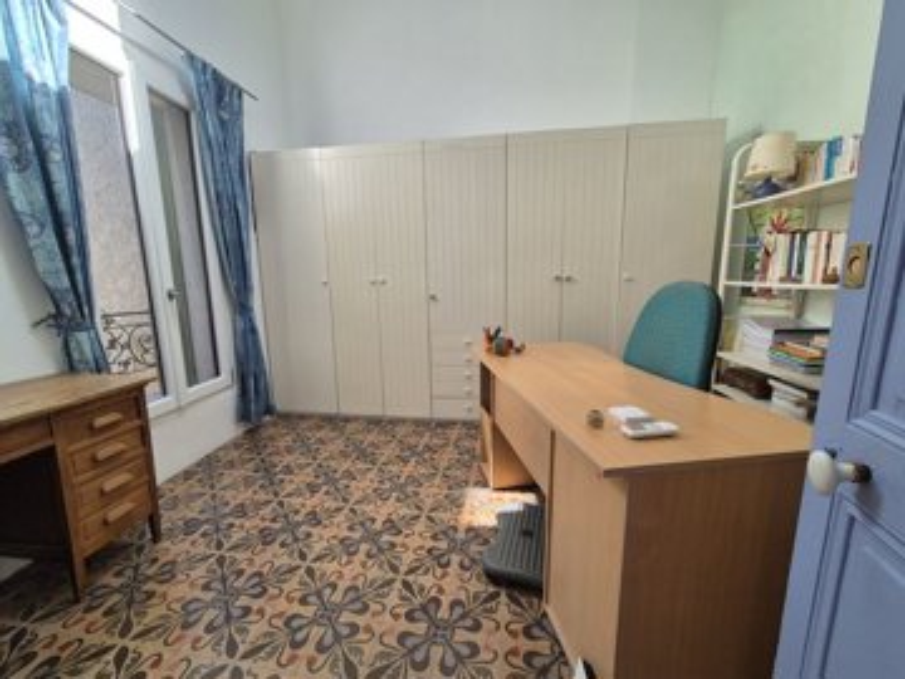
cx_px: 452
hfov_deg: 106.2
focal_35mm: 13
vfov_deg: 89.9
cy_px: 340
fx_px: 340
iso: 64
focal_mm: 2.2
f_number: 2.2
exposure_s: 1/100
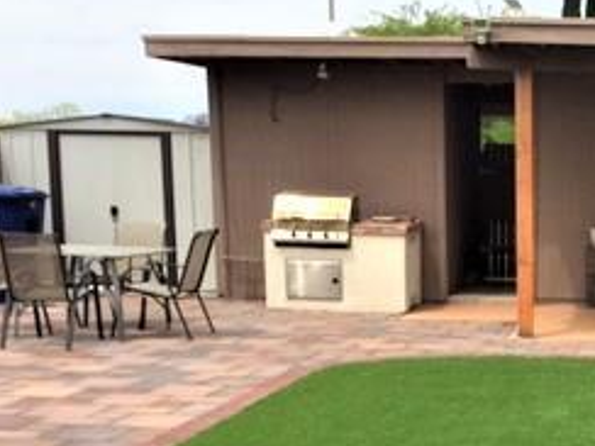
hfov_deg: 24.3
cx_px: 619
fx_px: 1306
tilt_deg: -10.7
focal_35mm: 76
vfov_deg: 19.0
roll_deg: -1.4
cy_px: 414
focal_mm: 4.15
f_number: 2.2
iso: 32
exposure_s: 1/2326
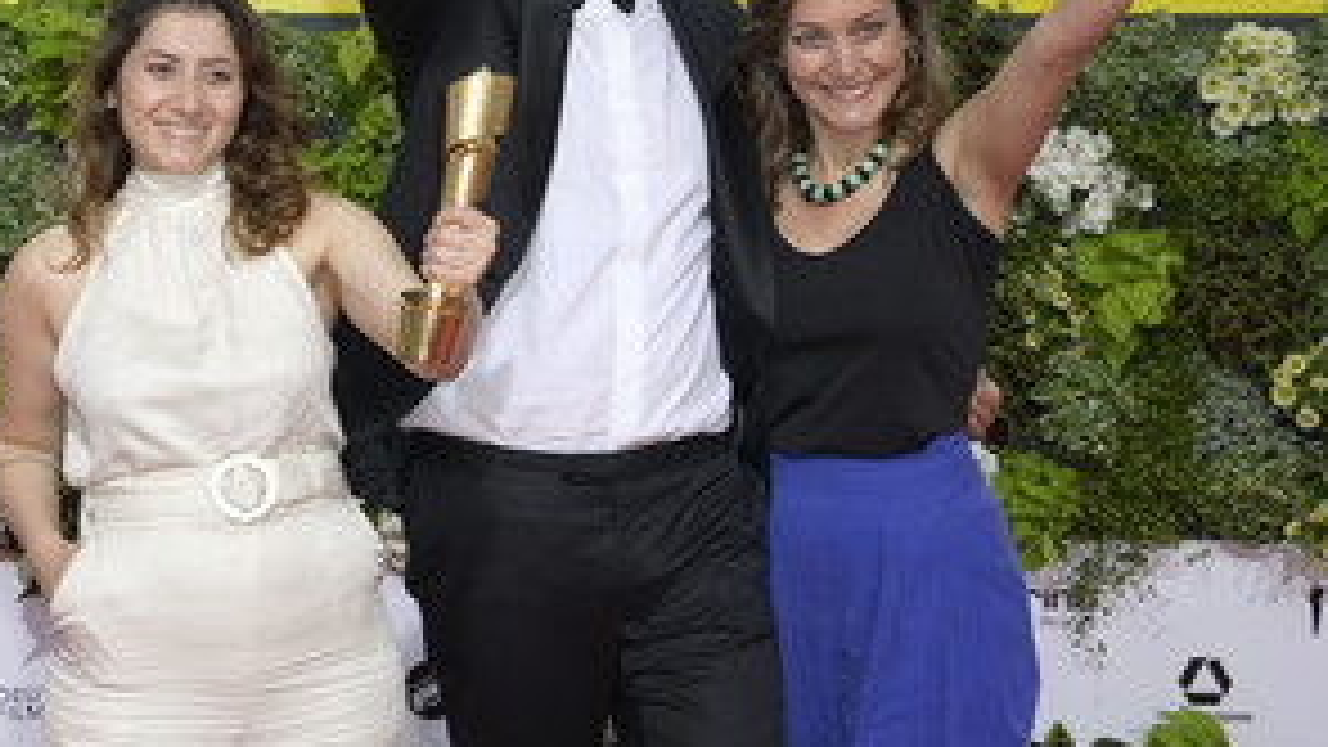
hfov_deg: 24.1
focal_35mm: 88
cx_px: 524
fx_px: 3099
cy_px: 94
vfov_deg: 13.6
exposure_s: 1/250
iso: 500
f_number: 5.6
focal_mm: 55
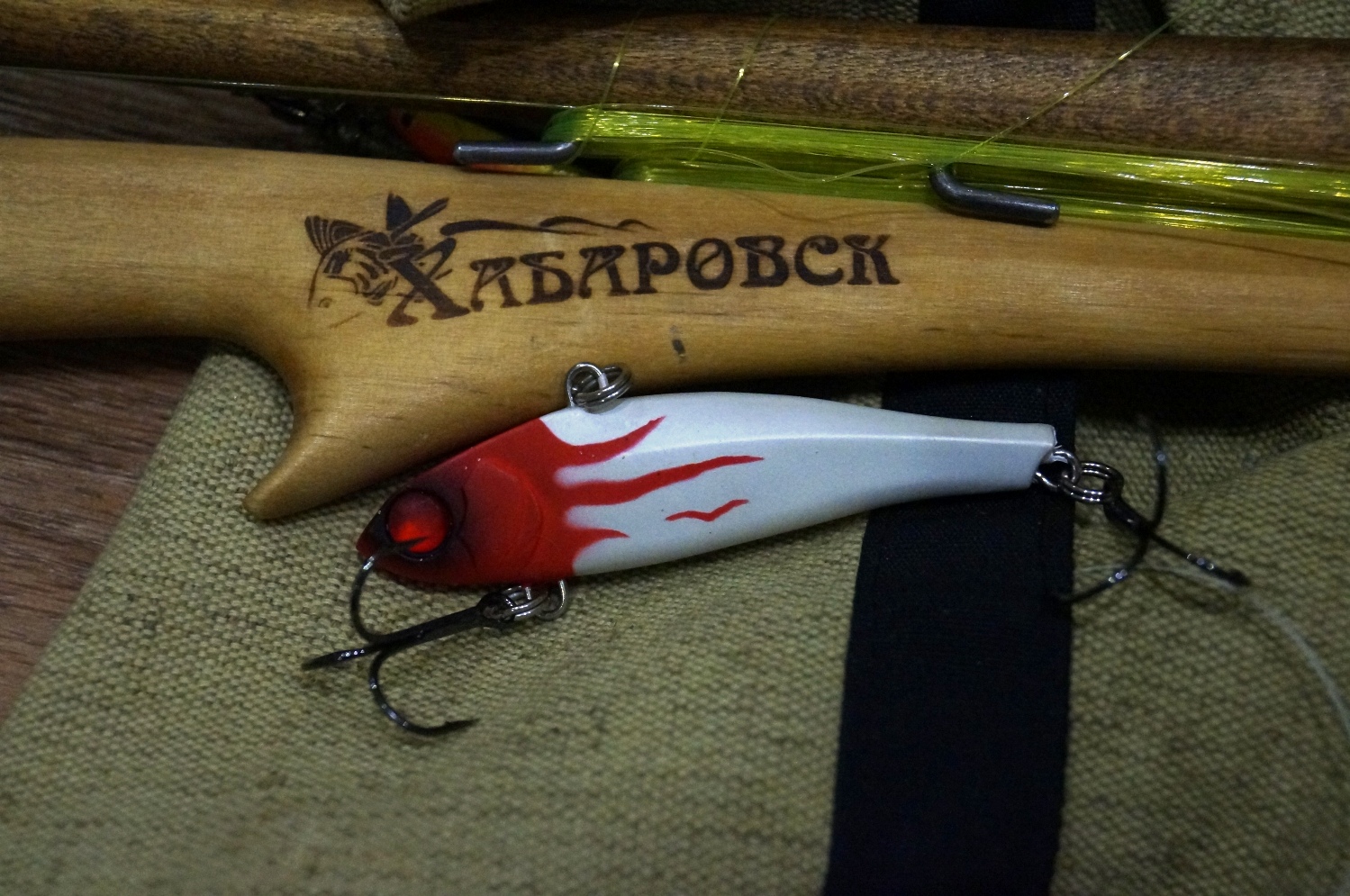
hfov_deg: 29.9
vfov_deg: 20.1
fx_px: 2528
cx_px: 675
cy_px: 448
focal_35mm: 68
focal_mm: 45
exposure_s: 1/30
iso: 3200
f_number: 5.6
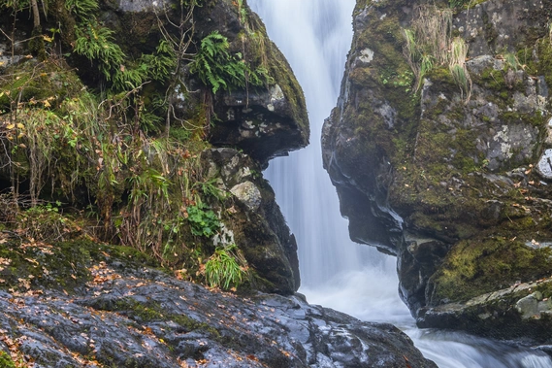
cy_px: 161
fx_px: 2008
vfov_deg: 10.5
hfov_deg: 15.7
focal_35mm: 131
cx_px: 291
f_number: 10
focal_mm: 46
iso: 100
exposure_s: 1/3.33
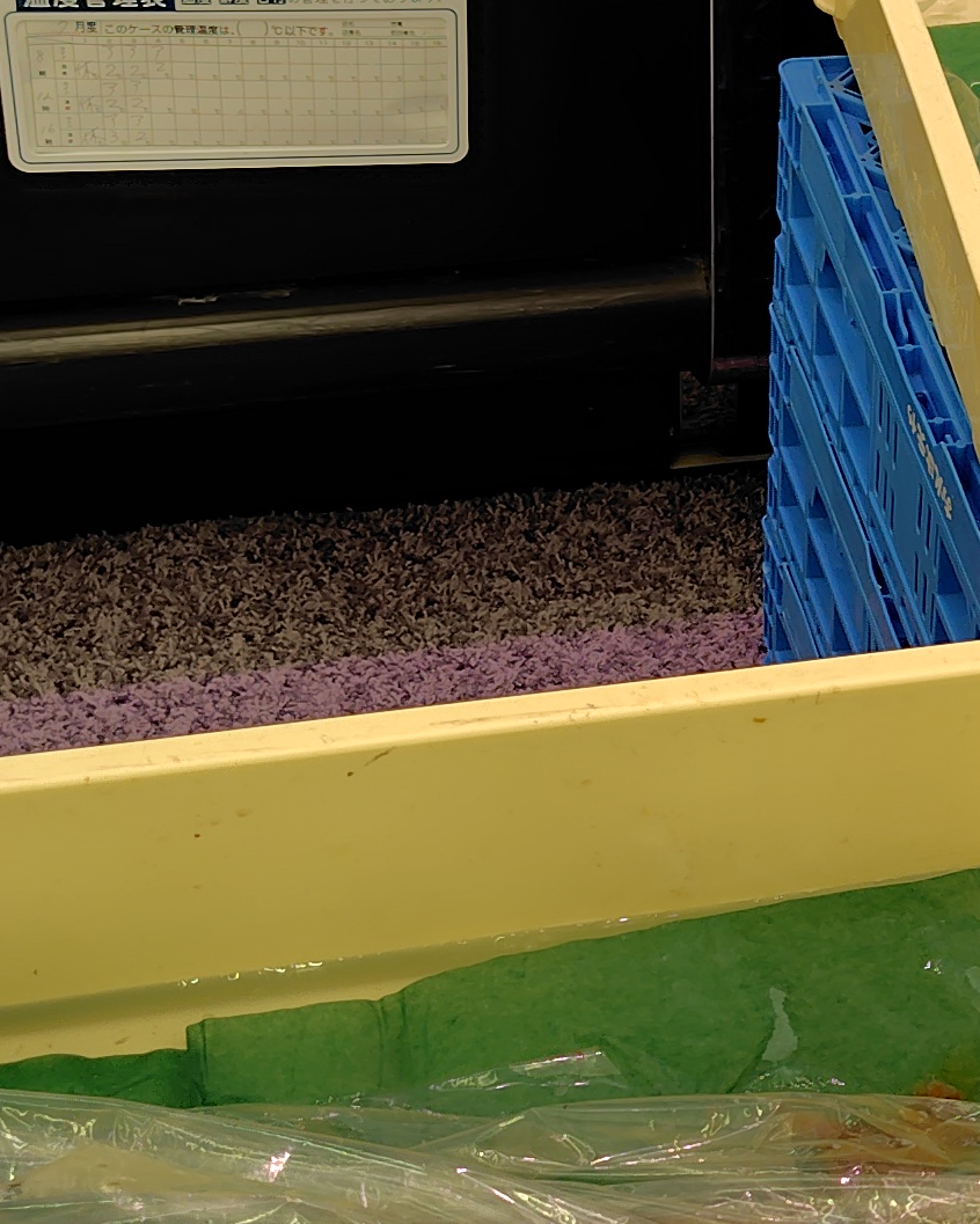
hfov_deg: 16.6
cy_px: 859
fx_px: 3153
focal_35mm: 87
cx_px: 1285
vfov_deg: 21.8
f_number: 1.9
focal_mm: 5.6
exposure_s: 1/120
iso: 69
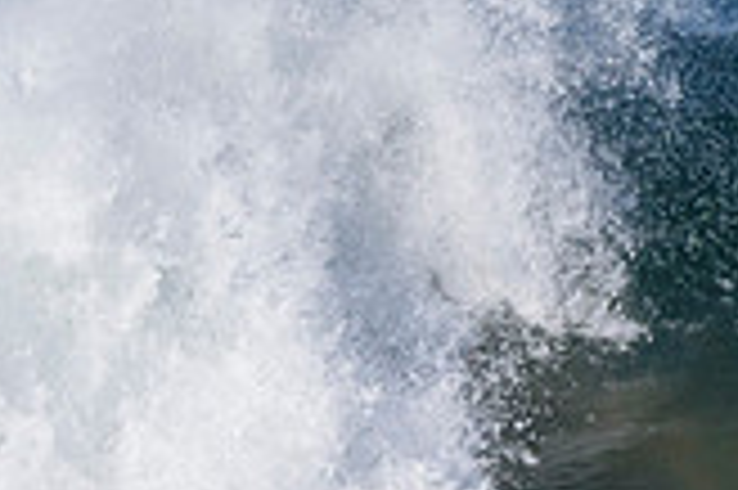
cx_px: -243
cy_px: 650
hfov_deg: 0.8
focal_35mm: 2652
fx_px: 54311
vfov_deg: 0.5
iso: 450
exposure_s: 1/4000
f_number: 5.6
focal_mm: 500
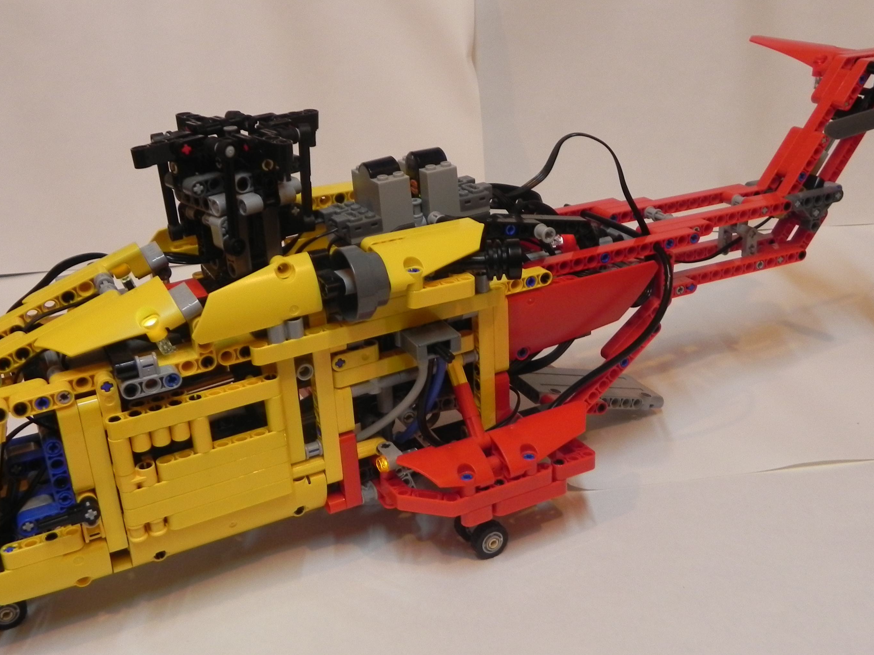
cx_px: 431
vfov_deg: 36.8
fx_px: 985
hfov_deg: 47.9
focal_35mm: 39
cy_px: 295
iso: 191
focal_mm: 5.2
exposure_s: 1/30
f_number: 2.8
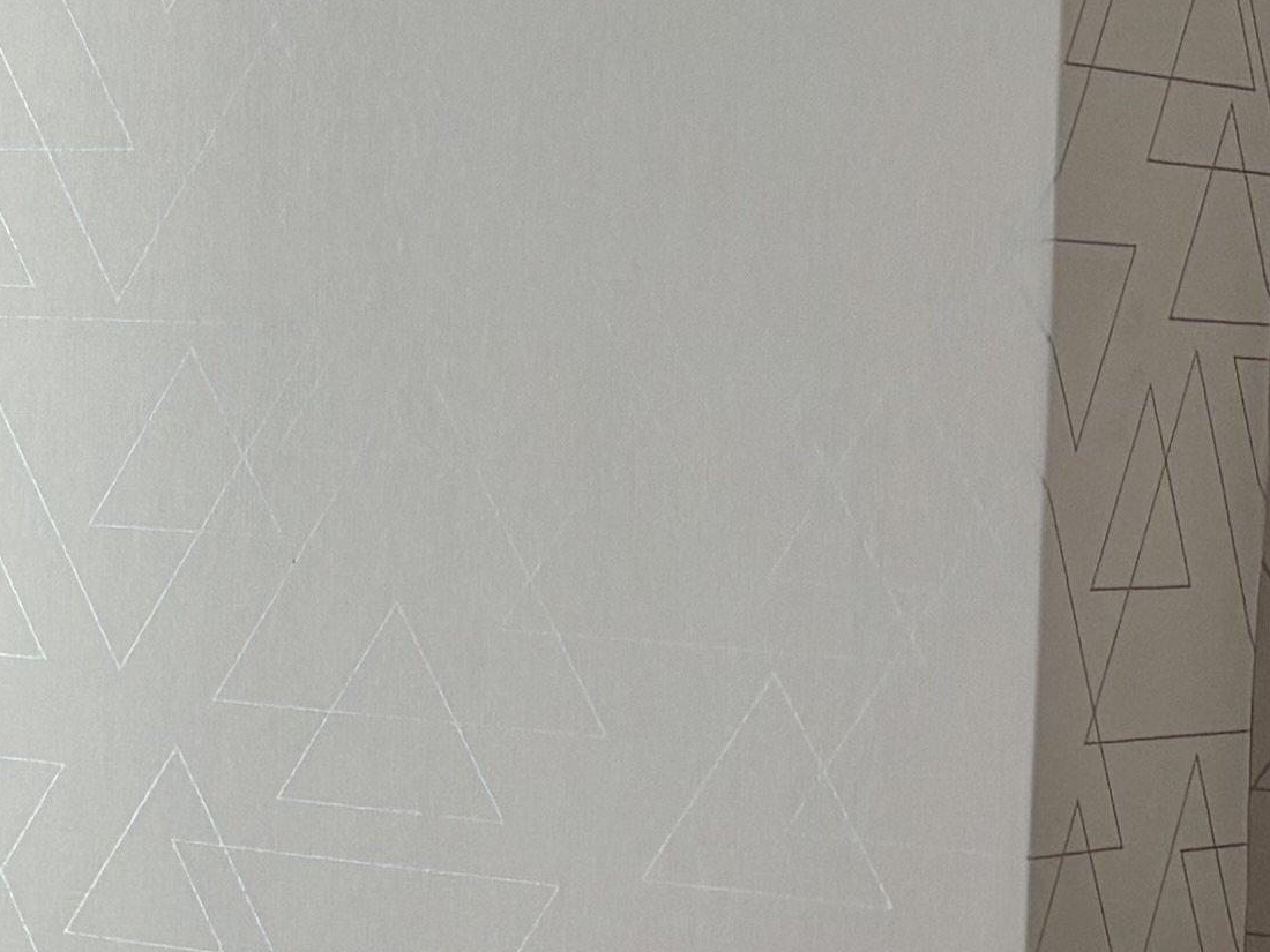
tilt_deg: -1.3
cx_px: -1103
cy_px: 407
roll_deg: -2.2
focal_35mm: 135
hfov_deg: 13.0
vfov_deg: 11.0
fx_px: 4953
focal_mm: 5.96
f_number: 1.6
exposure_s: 1/120
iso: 64
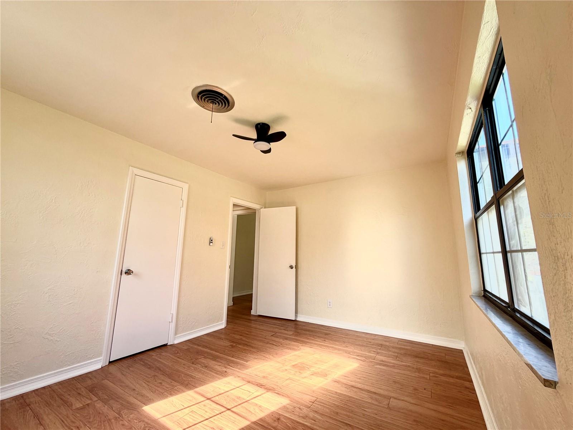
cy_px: 215
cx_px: 286
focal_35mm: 14
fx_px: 232
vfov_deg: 85.7
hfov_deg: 102.1
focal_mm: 2.22
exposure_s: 1/121
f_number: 2.2
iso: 50
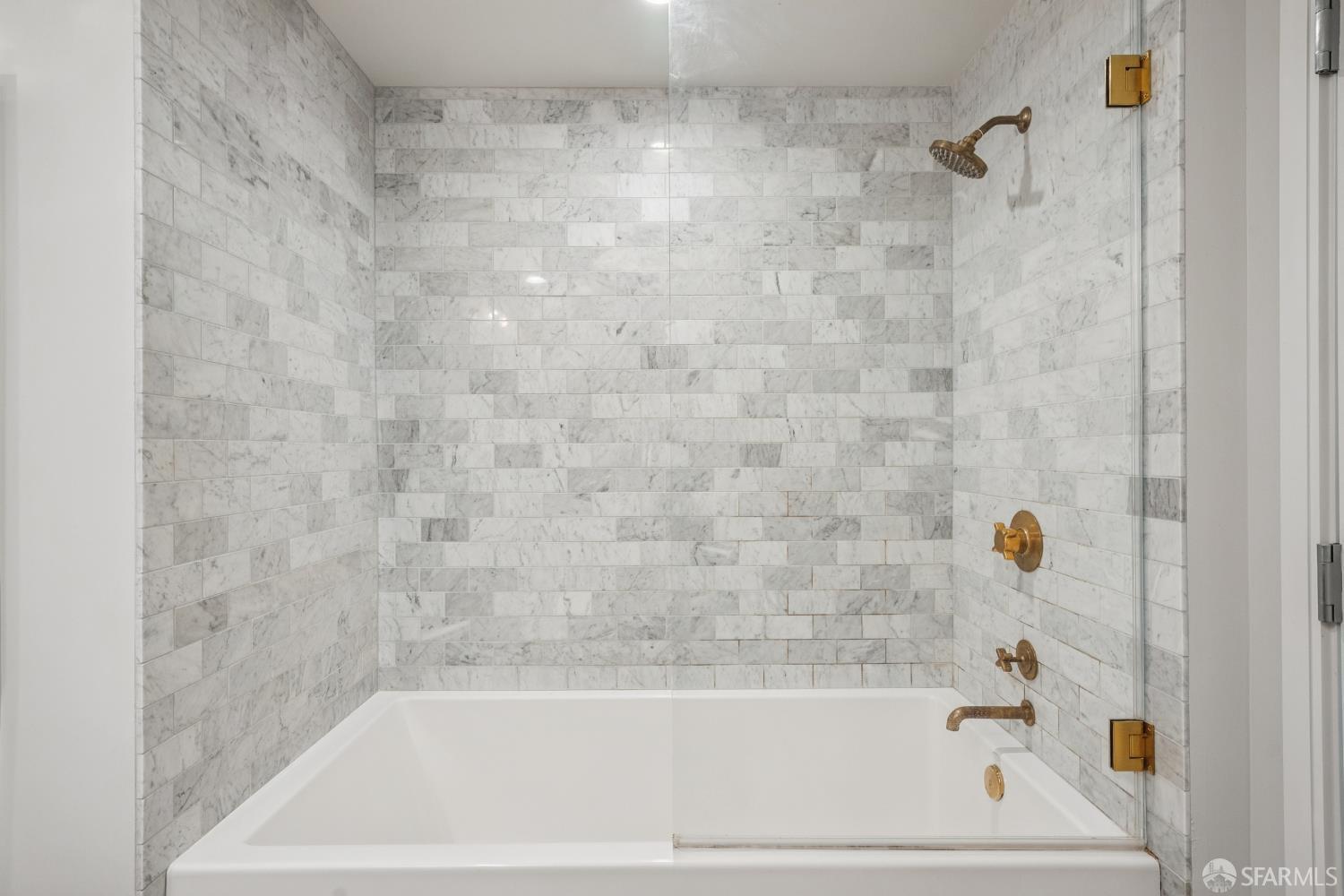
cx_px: 672
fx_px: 672
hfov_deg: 90.0
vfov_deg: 67.4
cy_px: 448
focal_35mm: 18
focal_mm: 18
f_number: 8
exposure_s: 1/10
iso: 640
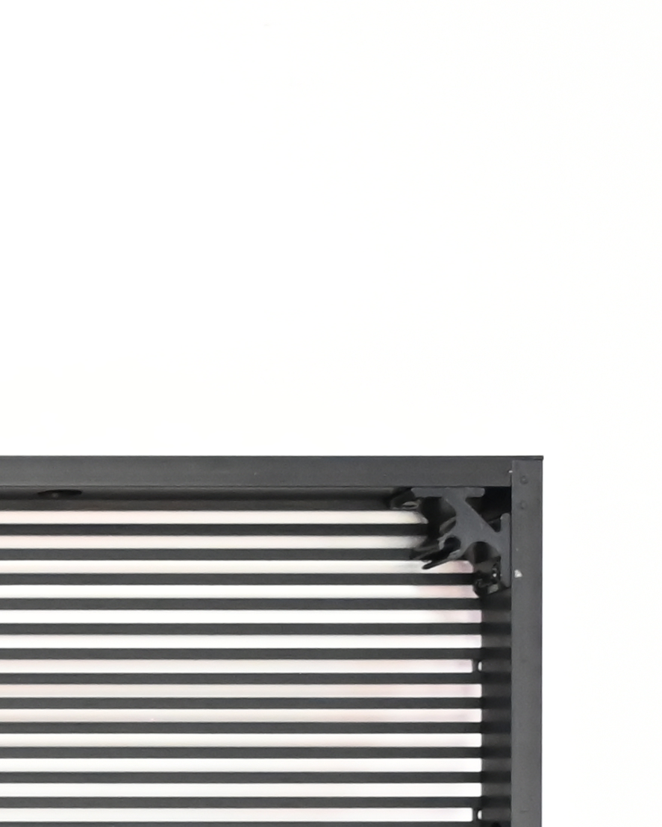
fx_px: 4260
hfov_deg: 8.0
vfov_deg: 10.7
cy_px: 1246
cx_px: -1097
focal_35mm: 174
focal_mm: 34
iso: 4000
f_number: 4.8
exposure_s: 1/60
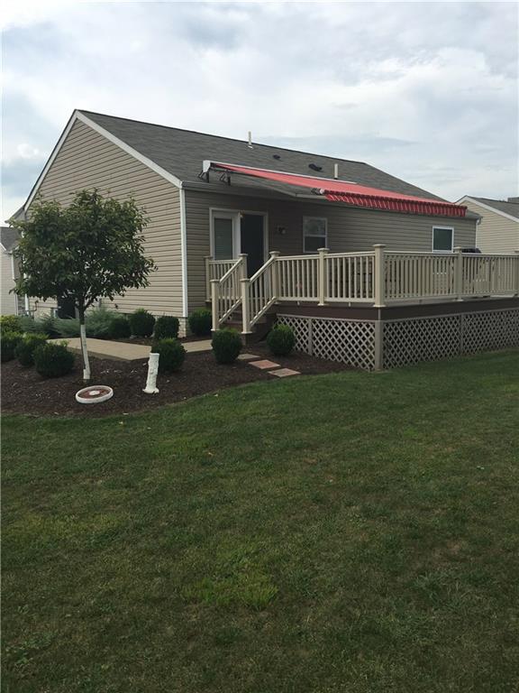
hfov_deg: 48.2
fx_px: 580
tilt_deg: -5.1
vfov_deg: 61.7
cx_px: 260
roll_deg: +0.3
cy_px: 346
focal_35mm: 29
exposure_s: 1/1350
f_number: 2.2
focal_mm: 4.15
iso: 25
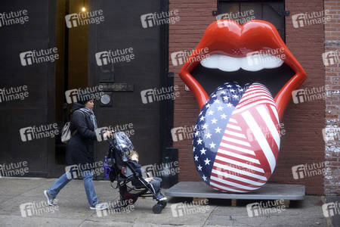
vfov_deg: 19.5
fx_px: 661
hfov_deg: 28.8
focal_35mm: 70
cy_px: 114
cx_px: 170
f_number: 3.5
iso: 800
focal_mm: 70
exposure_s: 1/640
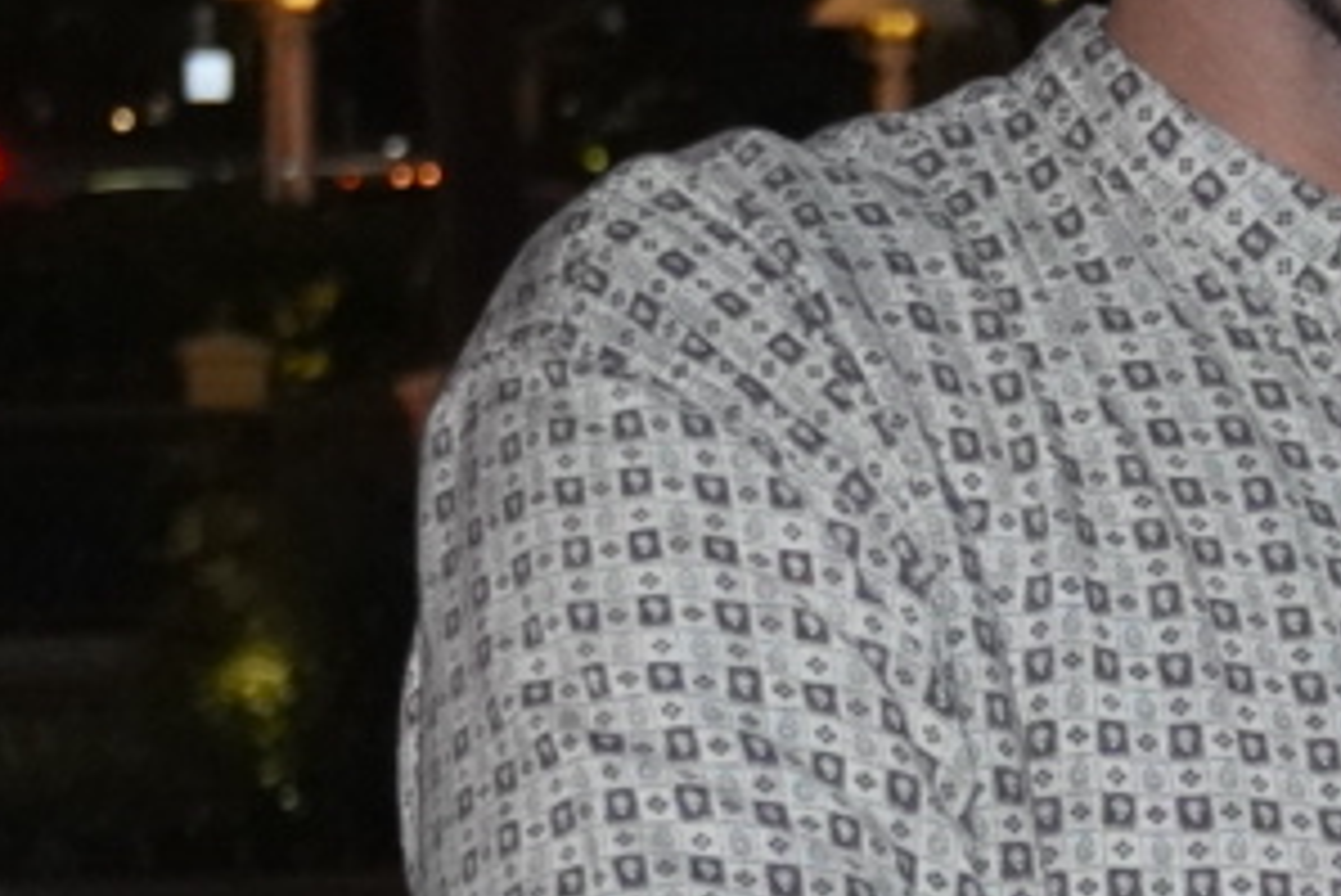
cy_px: 536
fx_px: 10610
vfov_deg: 4.8
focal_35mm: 285
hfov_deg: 7.2
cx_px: 1372
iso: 3200
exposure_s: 1/160
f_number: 5.6
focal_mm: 35
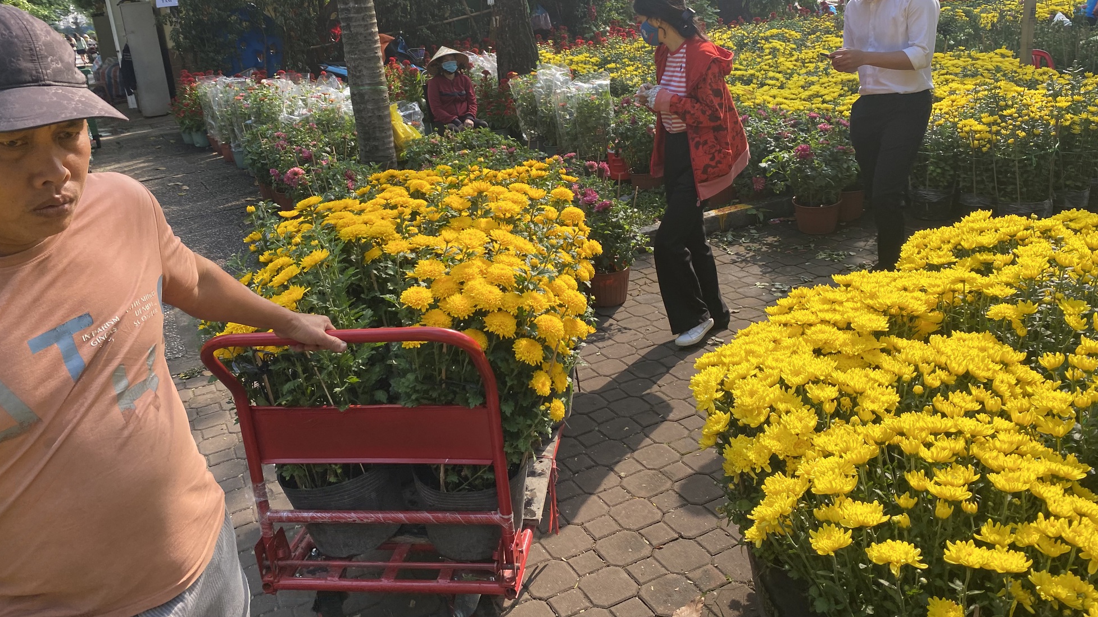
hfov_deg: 66.1
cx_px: 557
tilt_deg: -12.0
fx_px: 844
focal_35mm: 29
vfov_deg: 39.6
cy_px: 196
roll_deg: +3.1
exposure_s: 1/463
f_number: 1.8
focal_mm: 4.25
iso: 32
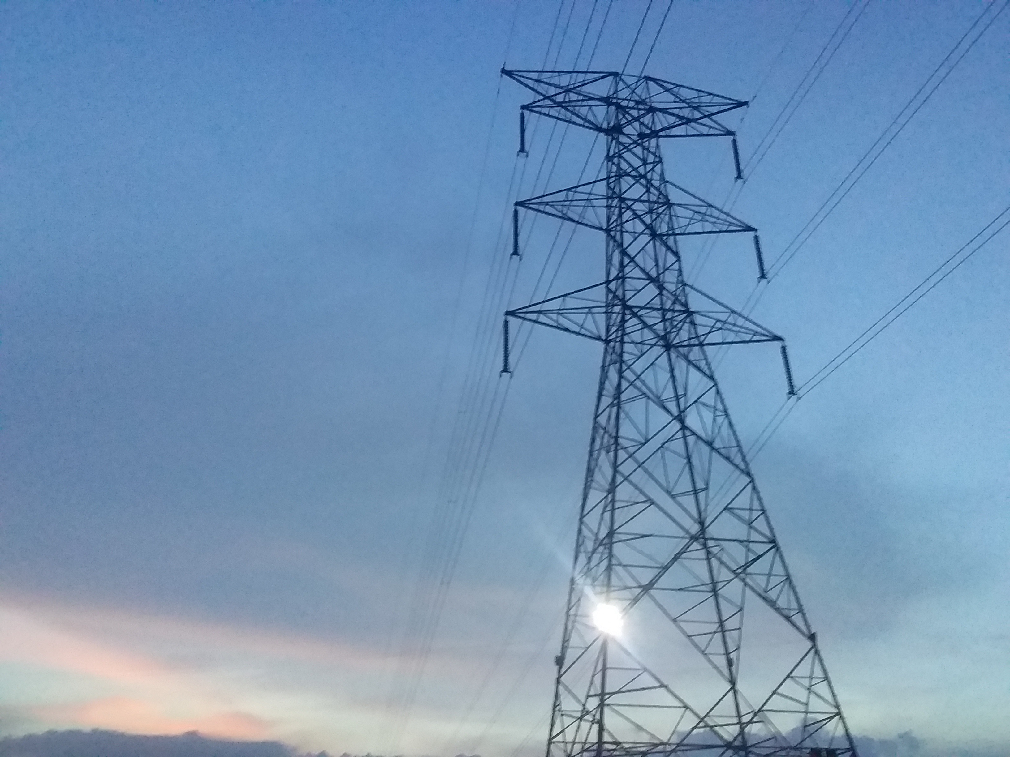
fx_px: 904
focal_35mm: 31
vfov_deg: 45.4
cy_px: 378
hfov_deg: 58.4
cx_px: 505
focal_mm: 3.3
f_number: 2.2
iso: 250
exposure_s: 1/20
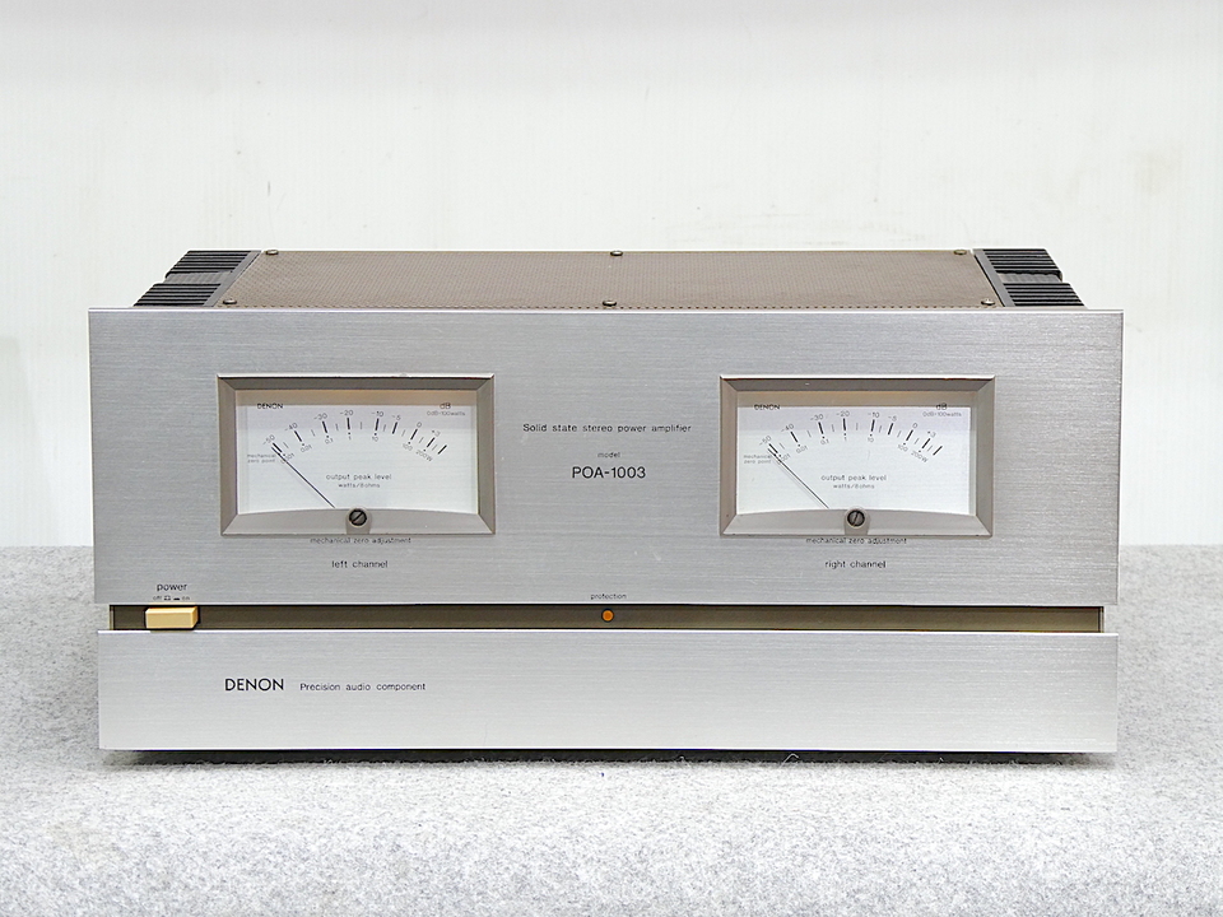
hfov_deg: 18.5
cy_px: 458
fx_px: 3745
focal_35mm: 106
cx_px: 612
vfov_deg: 14.0
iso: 200
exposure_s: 1/6
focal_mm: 19
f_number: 5.1
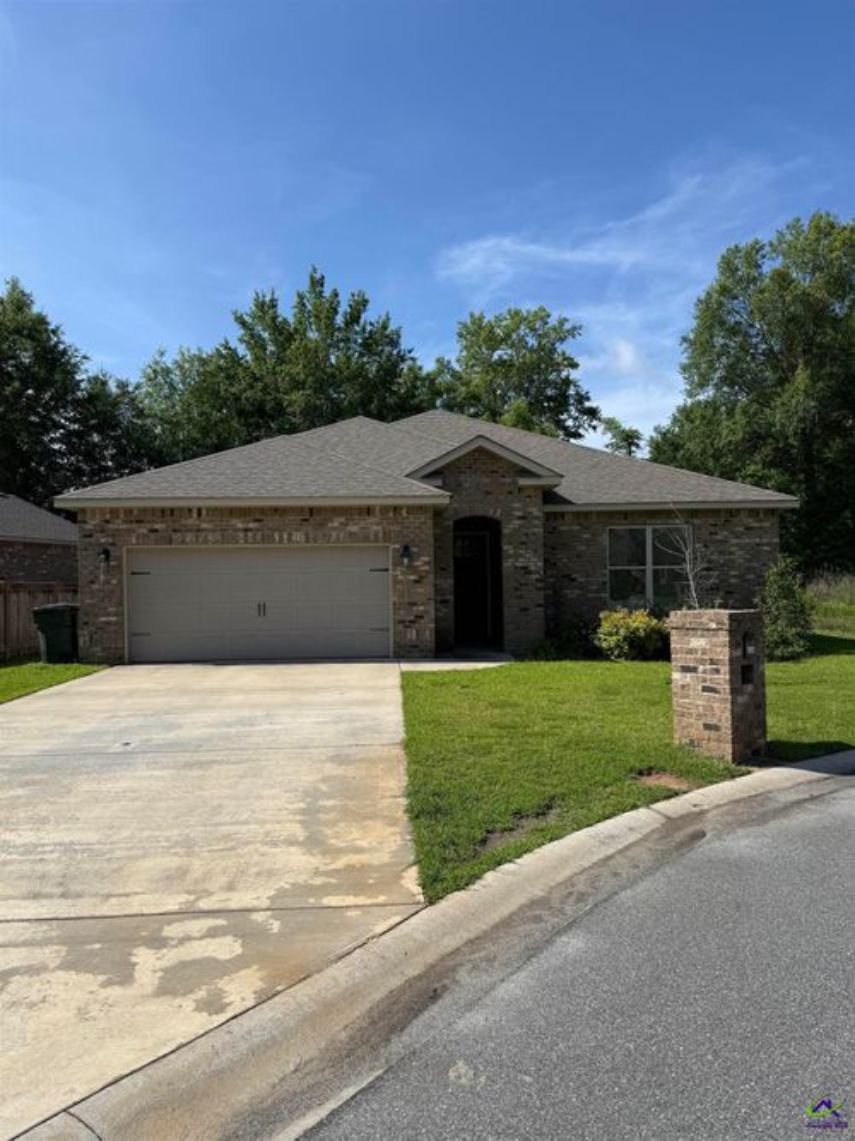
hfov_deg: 56.8
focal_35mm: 24
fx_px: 791
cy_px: 570
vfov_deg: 71.6
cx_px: 428
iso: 80
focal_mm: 6.76
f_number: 1.78
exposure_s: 1/5319
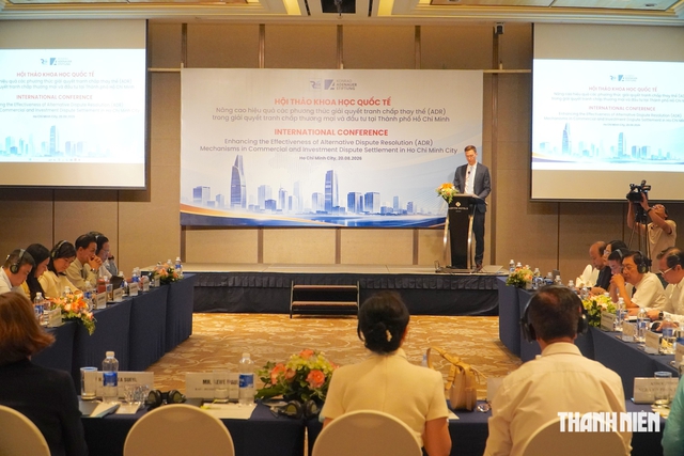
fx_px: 969
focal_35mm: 51
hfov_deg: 38.9
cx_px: 342
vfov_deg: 26.5
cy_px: 228
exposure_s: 1/200
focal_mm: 34
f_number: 4
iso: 4000
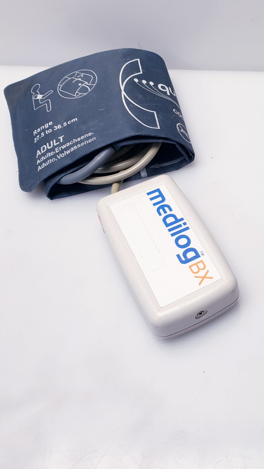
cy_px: 233
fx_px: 473
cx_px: 268
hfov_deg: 29.0
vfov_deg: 52.8
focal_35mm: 38
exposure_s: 1/50
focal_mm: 4.3
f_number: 2.4
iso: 50
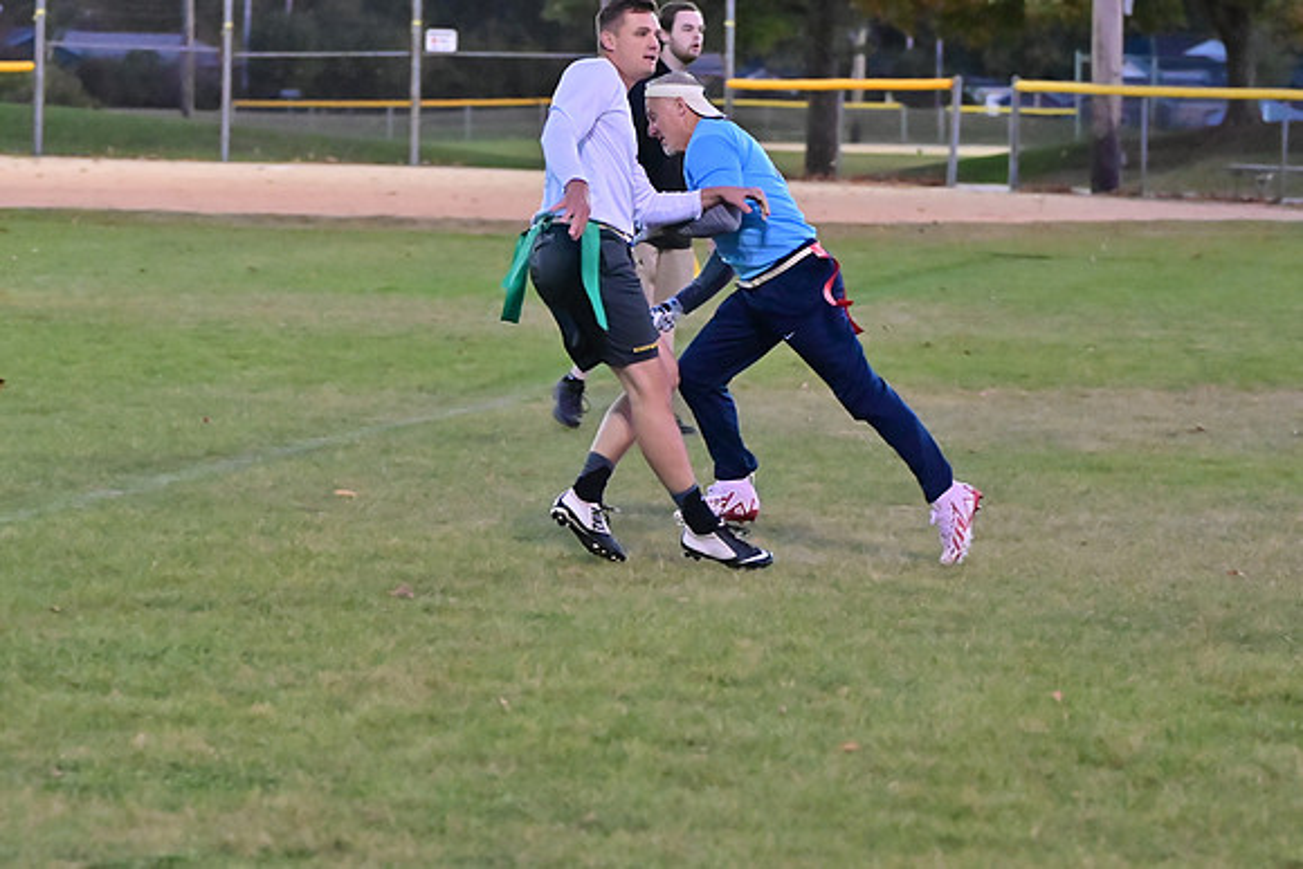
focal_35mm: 157
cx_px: 652
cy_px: 434
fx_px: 5684
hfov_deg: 13.1
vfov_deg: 8.7
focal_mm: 105
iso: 6400
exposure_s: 1/640
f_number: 4
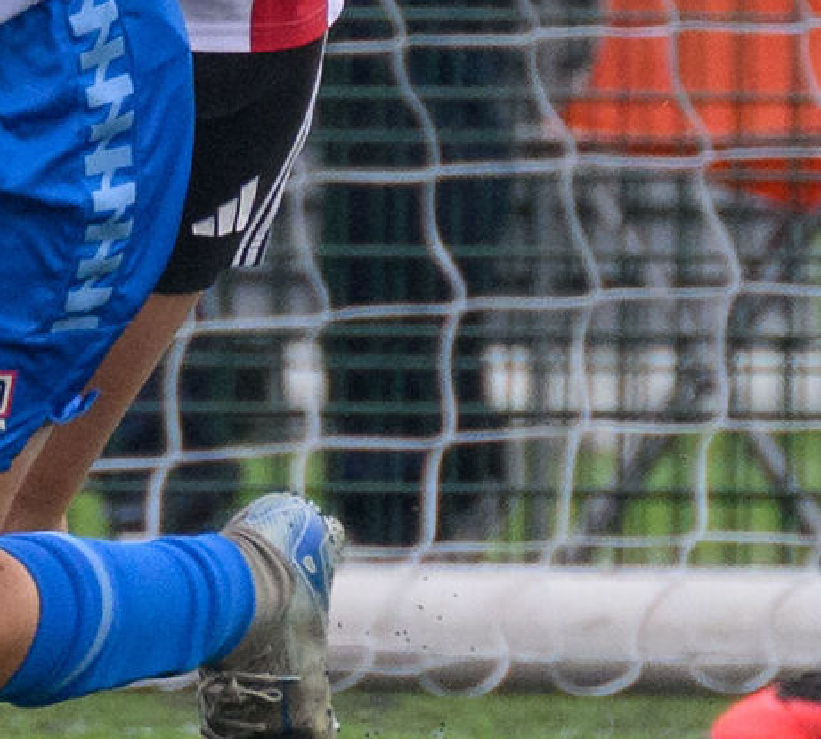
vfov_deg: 0.3
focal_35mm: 4780
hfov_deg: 0.4
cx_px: 38
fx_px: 122031
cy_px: 78
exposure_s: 1/1250
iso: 1000
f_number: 5.6
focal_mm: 400
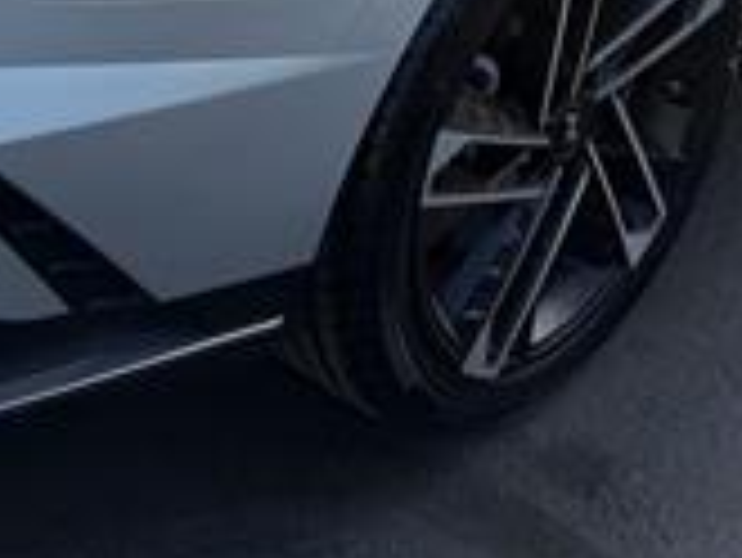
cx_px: 211
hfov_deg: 20.9
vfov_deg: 14.9
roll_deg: -2.1
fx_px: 1995
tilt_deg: -23.9
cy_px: -252
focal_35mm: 93
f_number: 1.78
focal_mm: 6.76
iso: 80
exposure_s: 1/2000
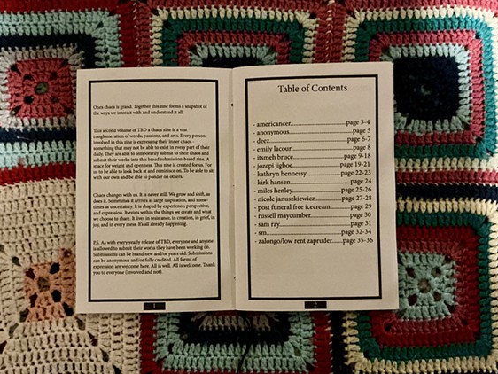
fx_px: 475
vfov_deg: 43.0
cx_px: 226
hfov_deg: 55.2
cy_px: 198
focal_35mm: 33
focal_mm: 3
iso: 500
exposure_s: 1/20
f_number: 1.8
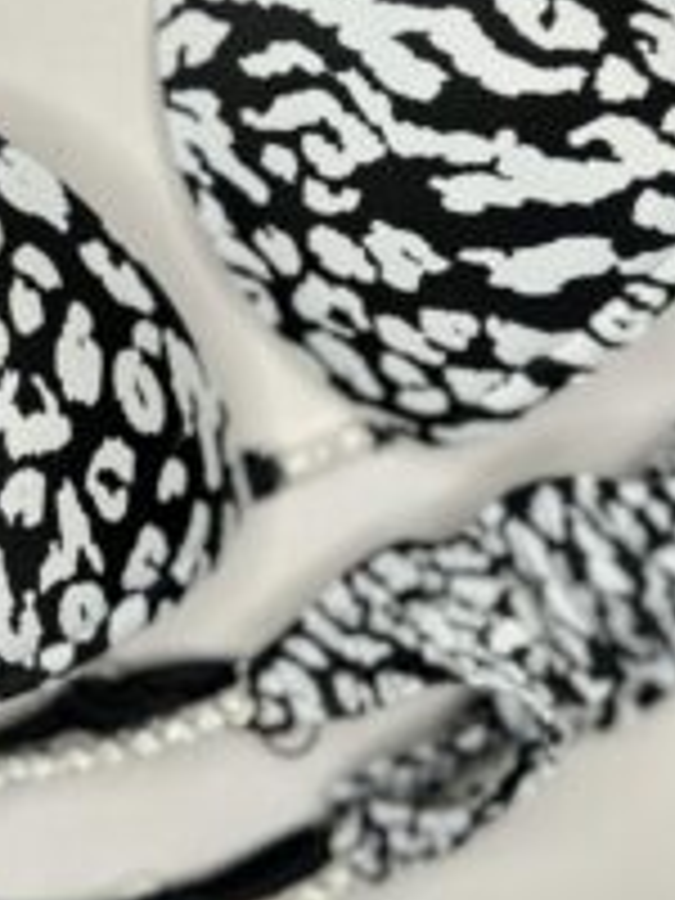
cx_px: 180
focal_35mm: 48
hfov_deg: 29.8
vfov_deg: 39.4
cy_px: 328
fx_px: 1248
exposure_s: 1/219
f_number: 1.78
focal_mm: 6.76
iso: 64
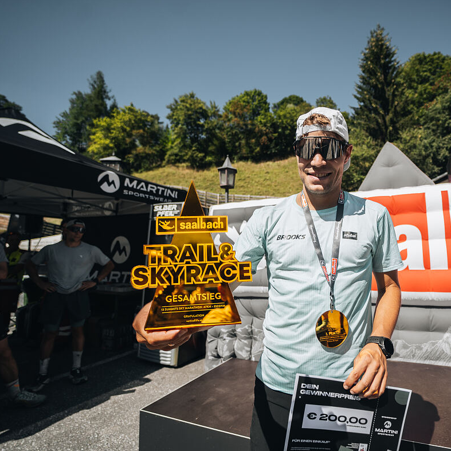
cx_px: 313
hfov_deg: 77.2
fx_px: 265
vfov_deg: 80.7
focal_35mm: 18
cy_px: 226
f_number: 2.8
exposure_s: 1/5000
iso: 250
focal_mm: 14
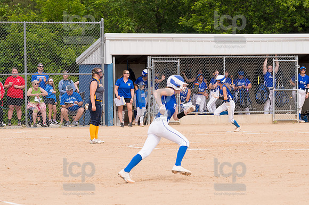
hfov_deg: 8.9
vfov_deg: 5.9
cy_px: 102
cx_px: 154
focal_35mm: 232
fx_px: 1990
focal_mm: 155
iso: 320
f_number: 5.6
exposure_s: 1/1600
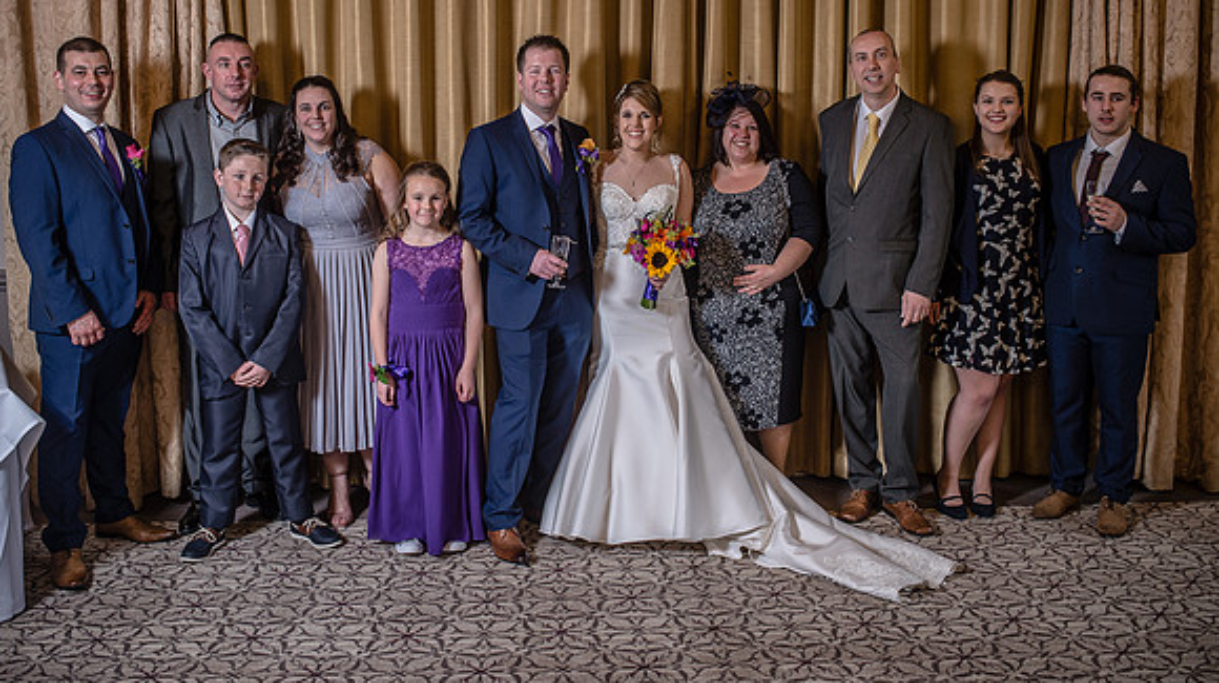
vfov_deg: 30.3
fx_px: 1256
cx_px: 580
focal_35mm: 39
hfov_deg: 51.8
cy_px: 258
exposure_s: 1/100
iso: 200
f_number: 2.8
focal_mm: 35
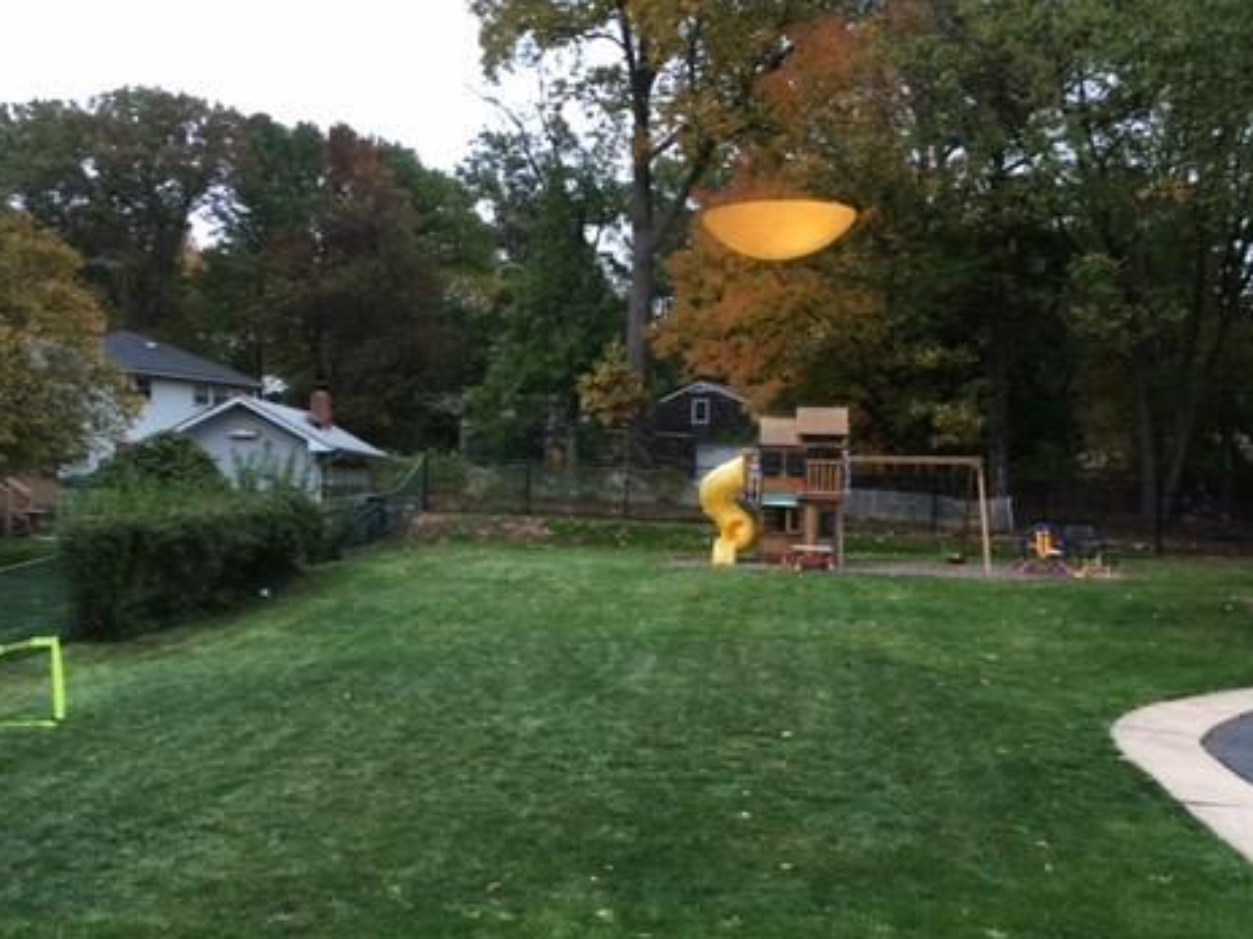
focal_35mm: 40
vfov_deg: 35.7
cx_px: 591
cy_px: 599
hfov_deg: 46.8
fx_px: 1448
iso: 32
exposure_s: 1/60
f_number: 2.2
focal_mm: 4.15
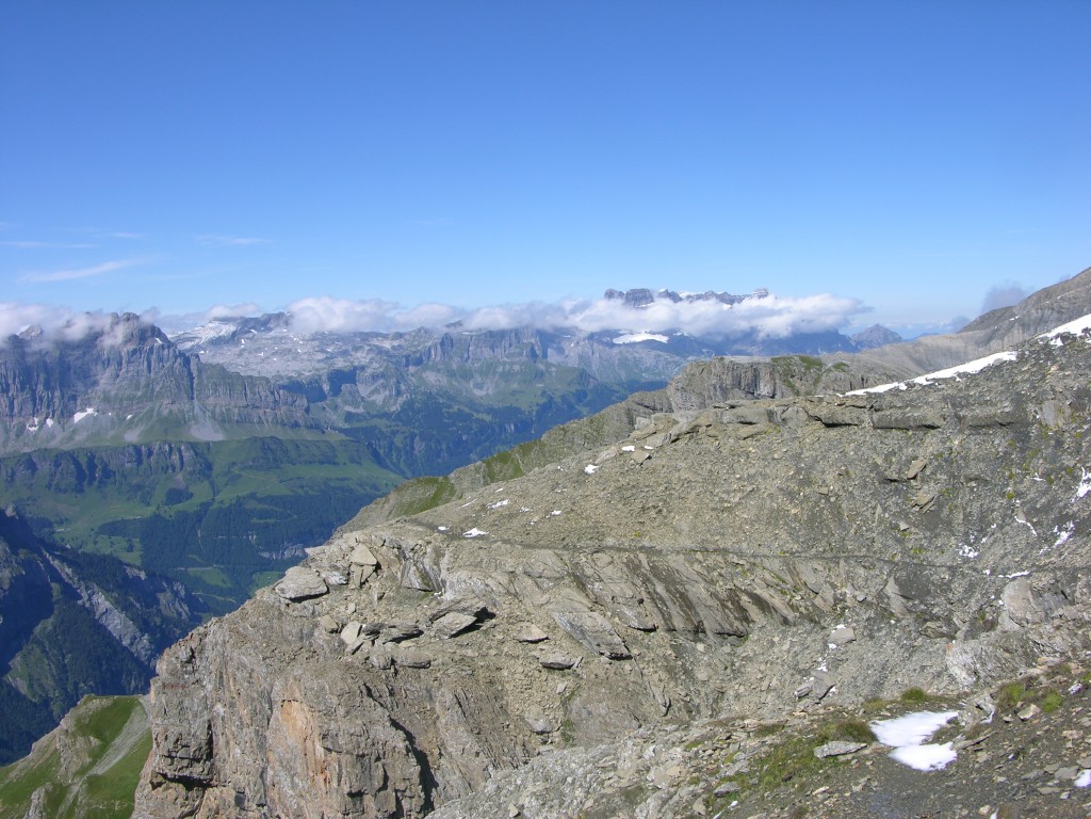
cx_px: 546
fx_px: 1103
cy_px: 410
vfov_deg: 40.7
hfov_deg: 52.6
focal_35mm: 35
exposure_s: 1/253
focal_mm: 8.9
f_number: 6.3
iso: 50
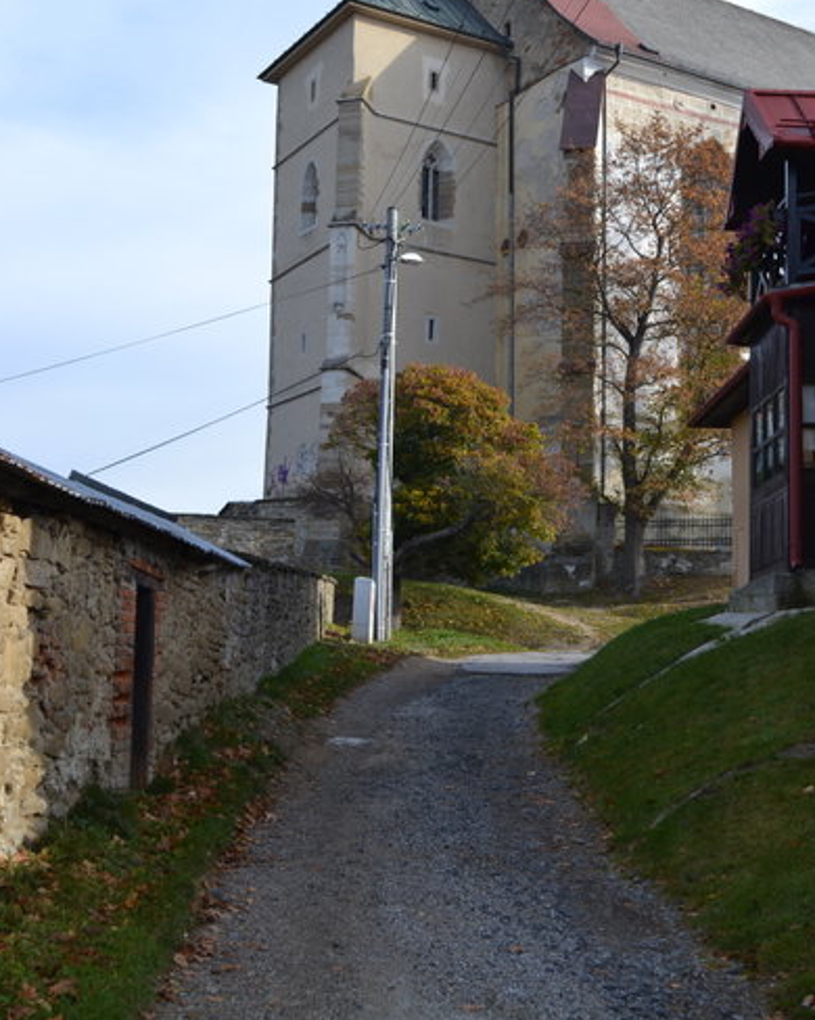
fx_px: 1358
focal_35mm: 45
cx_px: 405
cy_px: 462
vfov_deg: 41.1
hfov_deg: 33.4
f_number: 6.3
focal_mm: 26
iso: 100
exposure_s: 1/160
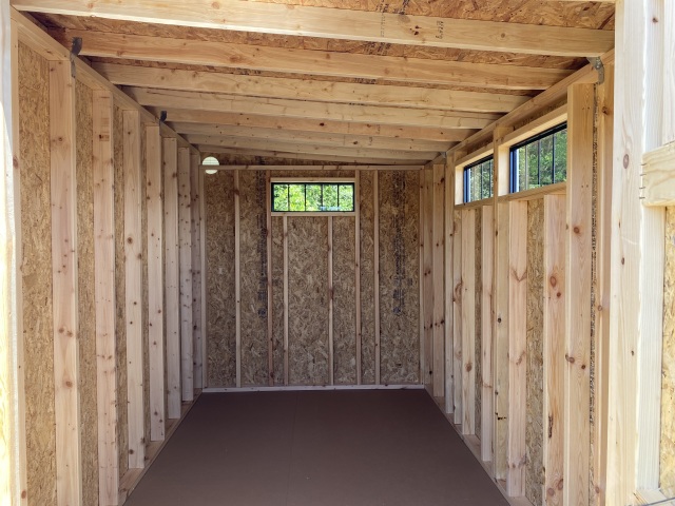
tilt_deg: -4.7
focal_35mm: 26
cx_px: 338
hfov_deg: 67.3
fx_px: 507
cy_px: 253
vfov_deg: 53.1
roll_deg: -0.7
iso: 32
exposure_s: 1/155
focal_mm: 4.25
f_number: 1.8
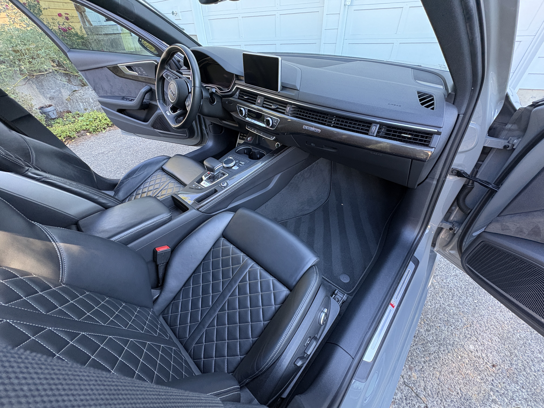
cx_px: 272
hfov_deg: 102.1
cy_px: 204
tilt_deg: -38.7
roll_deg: +2.2
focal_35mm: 14
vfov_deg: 85.7
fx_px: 220
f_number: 2.2
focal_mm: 2.22
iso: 400
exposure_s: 1/60
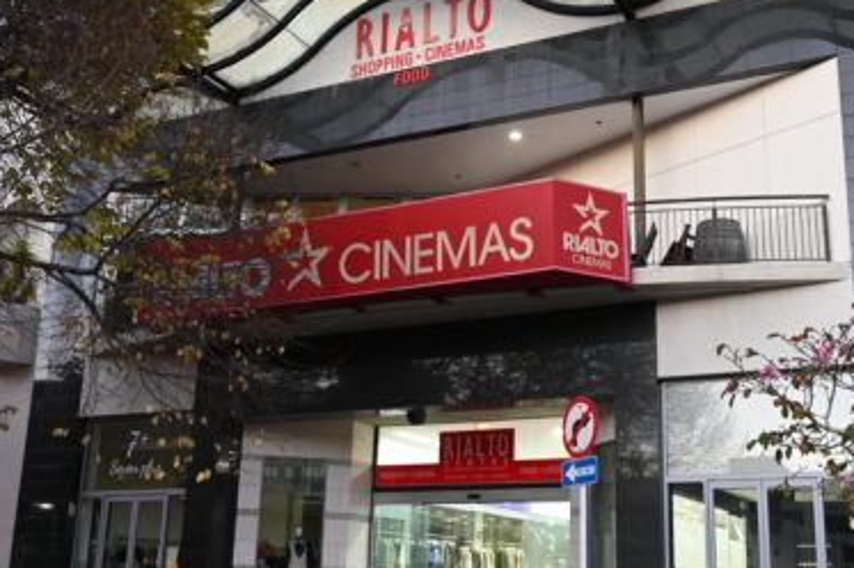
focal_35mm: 46
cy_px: 317
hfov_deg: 42.8
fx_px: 1086
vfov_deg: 29.3
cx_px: 495
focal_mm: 28.5
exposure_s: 1/125
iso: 3200
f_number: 4
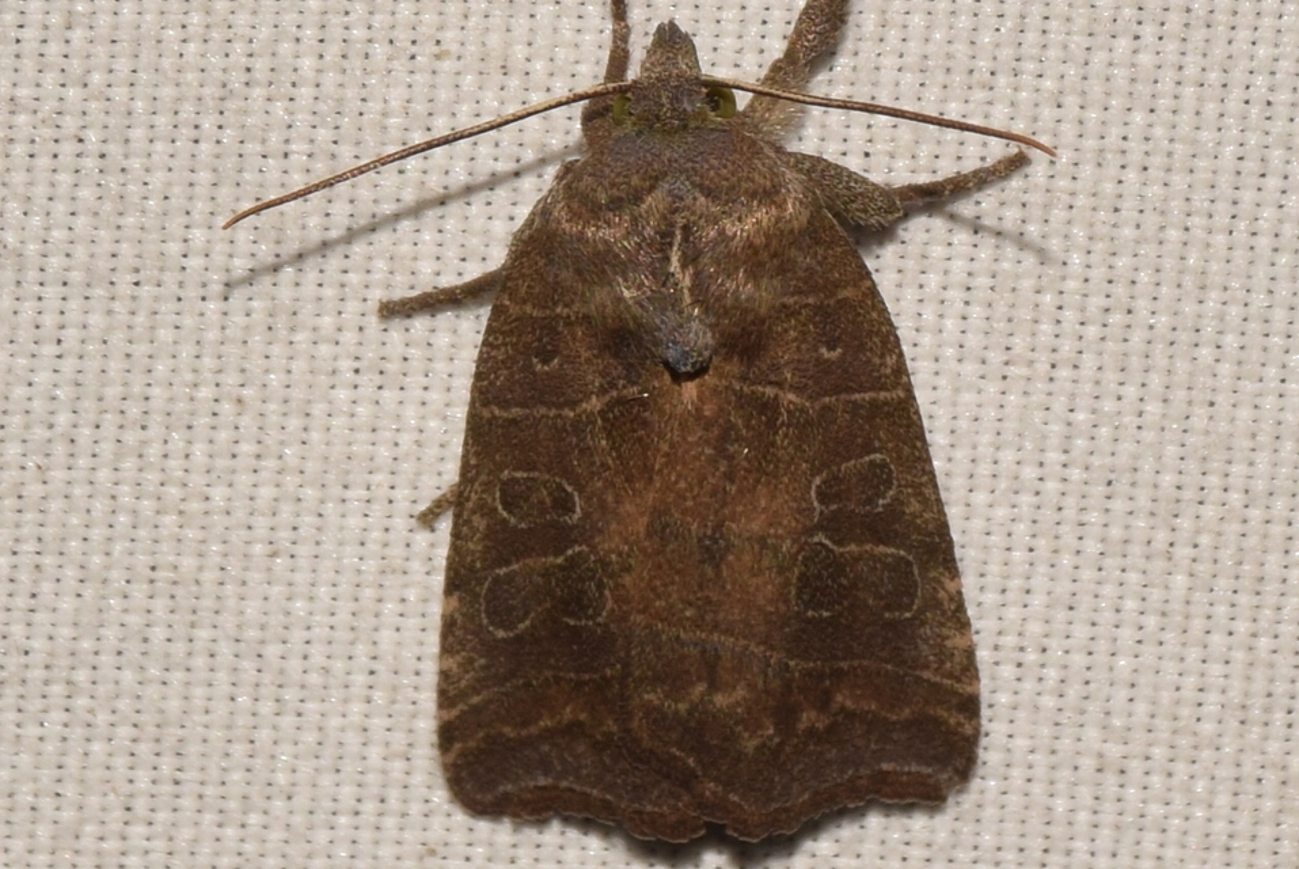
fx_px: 7584
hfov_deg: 9.8
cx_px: 650
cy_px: 434
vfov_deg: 6.6
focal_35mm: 210
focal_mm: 140
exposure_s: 1/160
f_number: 14
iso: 125
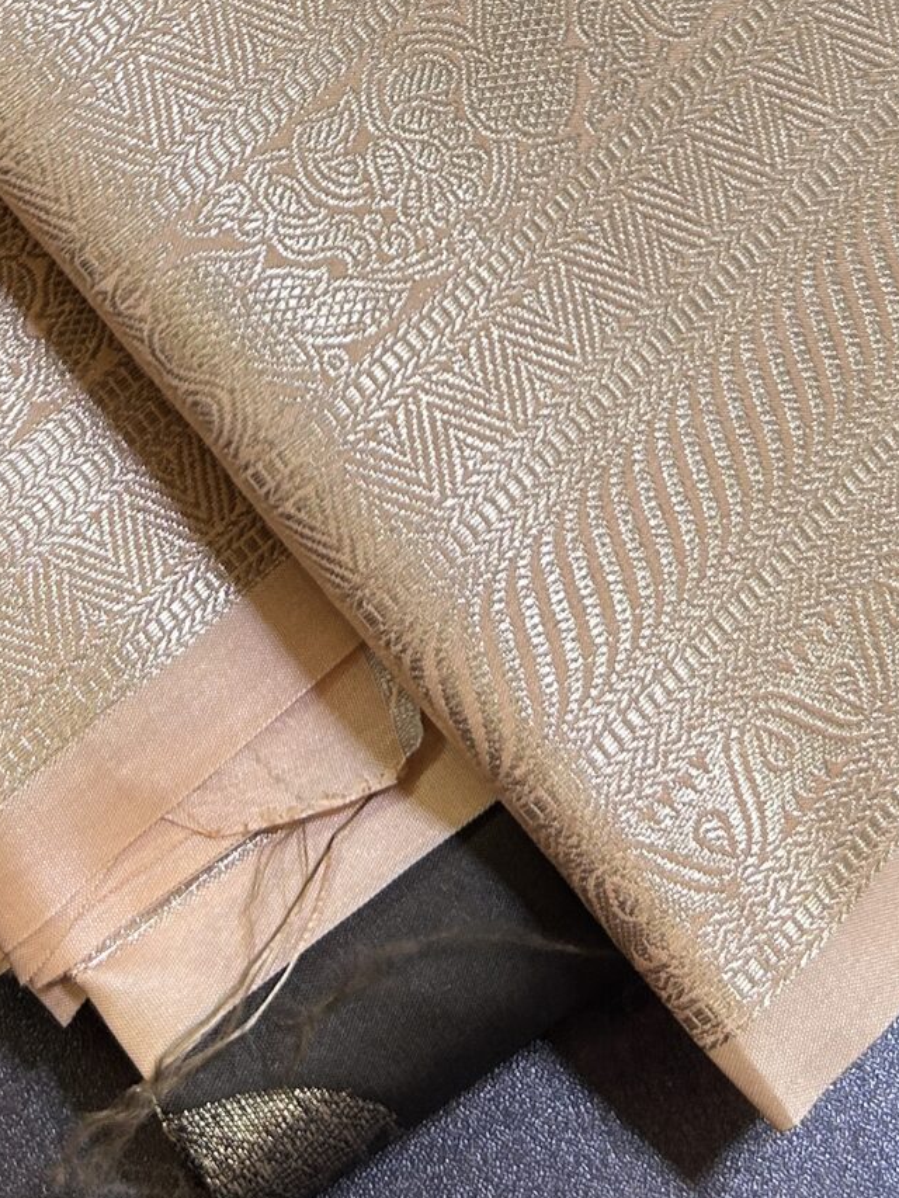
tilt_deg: -60.4
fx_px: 2700
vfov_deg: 23.7
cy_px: -73
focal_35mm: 78
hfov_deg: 18.8
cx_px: 263
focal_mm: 5.7
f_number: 1.5
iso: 100
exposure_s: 1/50
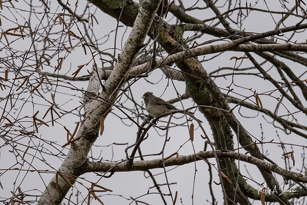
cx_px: 149
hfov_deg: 4.2
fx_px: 4144
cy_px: 102
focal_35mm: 486
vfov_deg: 2.8
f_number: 16
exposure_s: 1/1000
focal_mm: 200
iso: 2000
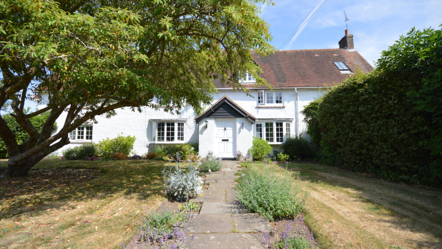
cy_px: 129
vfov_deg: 67.0
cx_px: 218
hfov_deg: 99.4
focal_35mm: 16
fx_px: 187
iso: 100
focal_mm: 10
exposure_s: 1/200
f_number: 7.1
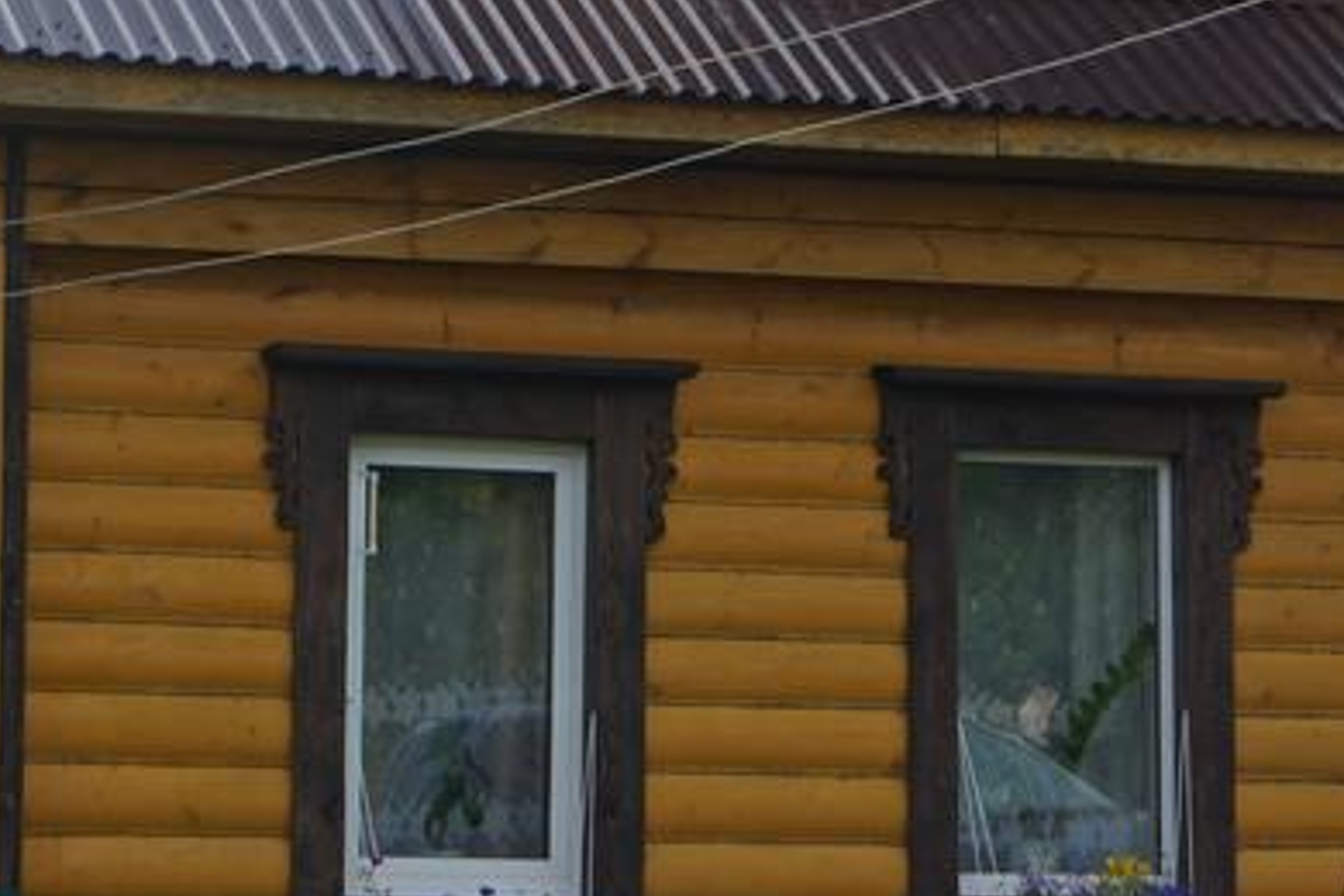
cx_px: 834
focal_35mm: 154
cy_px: 84
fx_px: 5749
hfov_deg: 13.3
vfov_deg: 8.9
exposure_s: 1/200
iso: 100
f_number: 6.3
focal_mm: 50
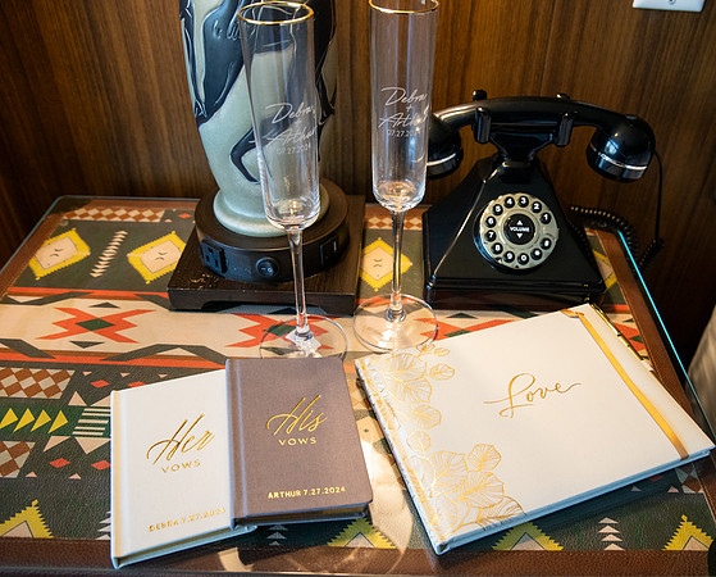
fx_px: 672
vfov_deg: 46.4
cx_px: 409
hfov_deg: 55.9
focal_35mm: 32
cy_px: 288
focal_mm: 28
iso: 2500
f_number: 5
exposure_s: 1/250
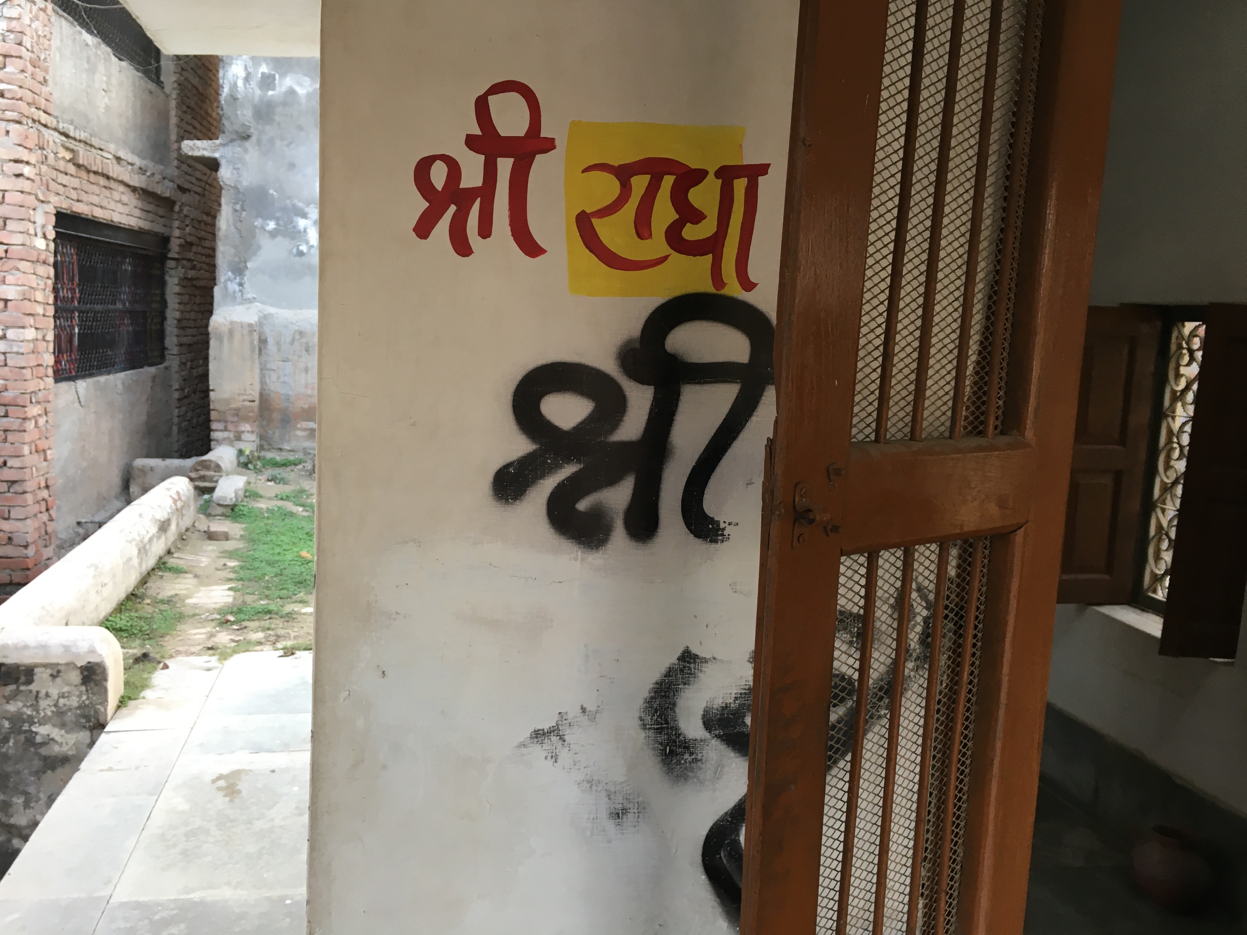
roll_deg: -2.6
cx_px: 624
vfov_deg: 48.2
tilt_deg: -7.7
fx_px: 1045
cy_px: 468
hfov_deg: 61.7
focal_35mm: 29
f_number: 2.2
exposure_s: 1/33
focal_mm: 4.15
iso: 64
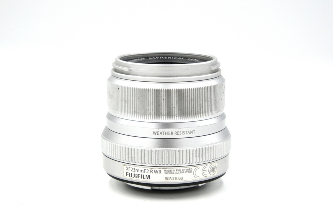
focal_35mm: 83
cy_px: 111
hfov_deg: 24.5
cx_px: 166
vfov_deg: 16.5
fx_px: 768
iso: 800
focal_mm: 55
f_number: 14
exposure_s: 1/125
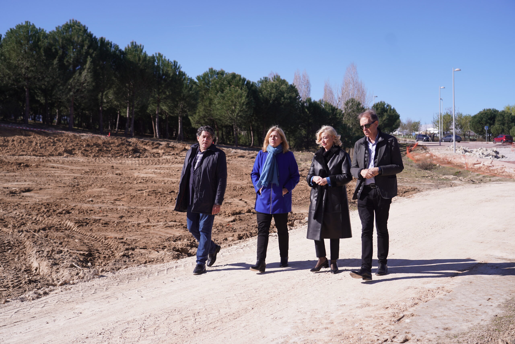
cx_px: 258
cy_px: 172
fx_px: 658
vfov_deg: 29.2
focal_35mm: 46
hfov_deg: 42.7
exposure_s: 1/1000
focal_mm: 46
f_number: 4
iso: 100
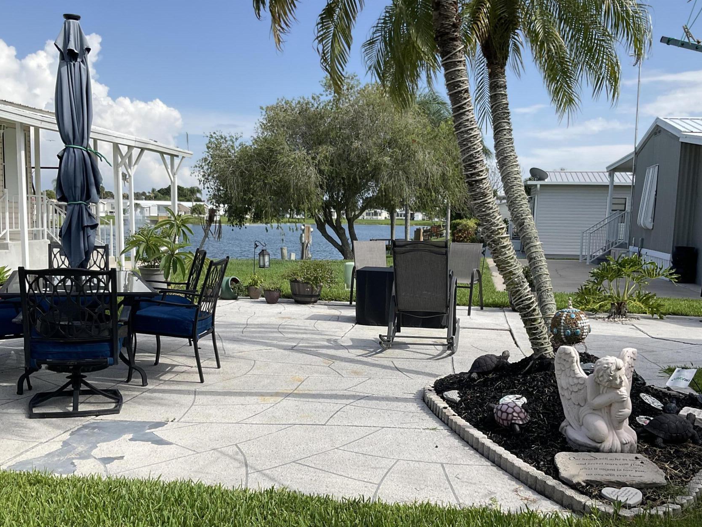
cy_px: 310
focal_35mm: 35
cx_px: 348
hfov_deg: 52.6
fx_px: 710
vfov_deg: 40.6
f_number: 1.8
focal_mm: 3
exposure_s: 1/1577
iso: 16
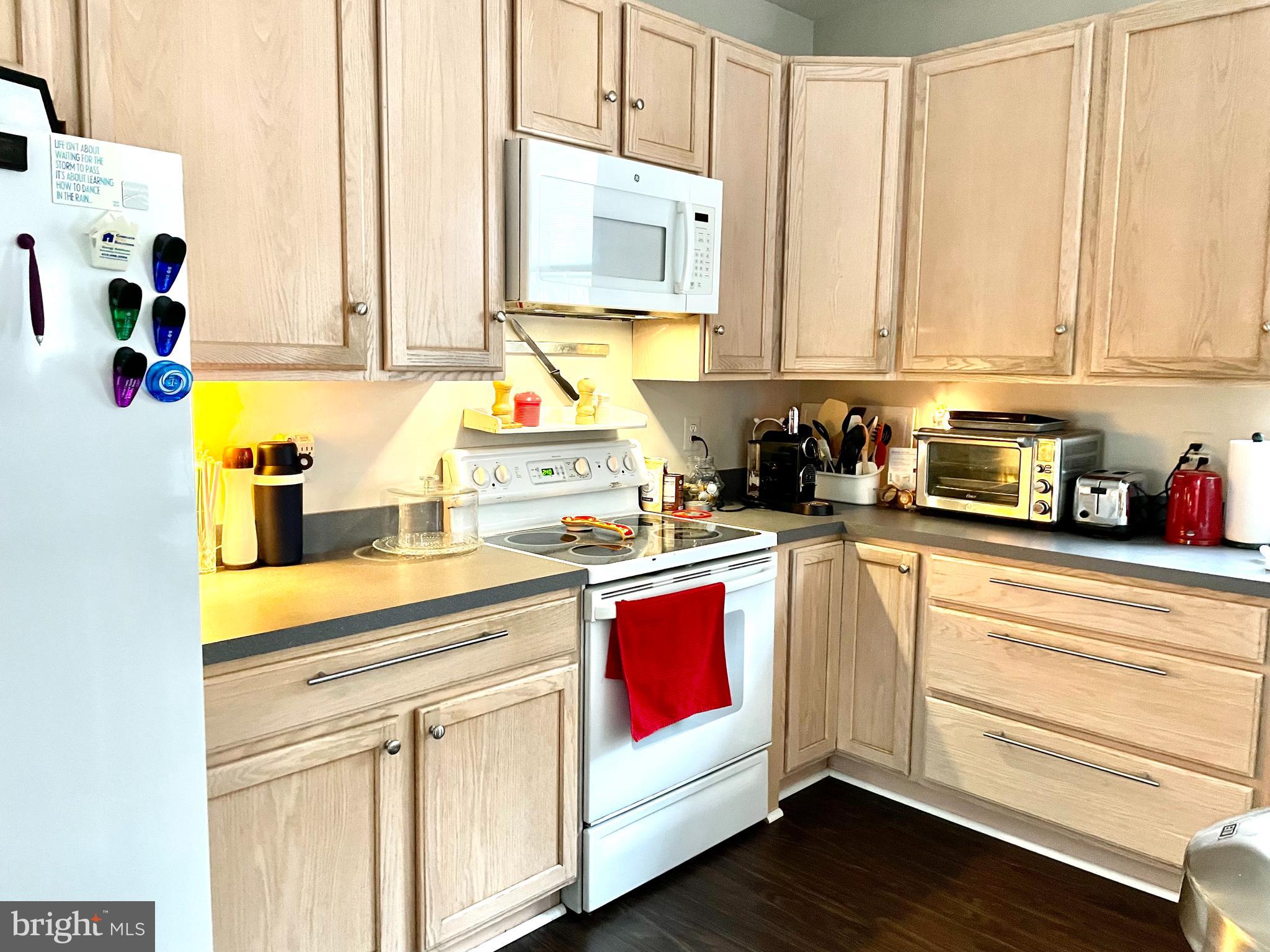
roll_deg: -0.3
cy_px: 476
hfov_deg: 67.3
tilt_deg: -6.3
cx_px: 635
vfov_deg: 53.1
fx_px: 954
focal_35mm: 26
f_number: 1.6
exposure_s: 1/40
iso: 400
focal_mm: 4.2
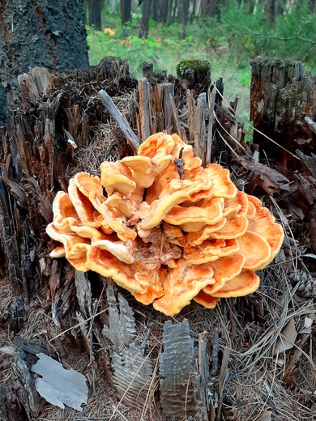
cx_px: 158
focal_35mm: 26
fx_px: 316
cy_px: 210
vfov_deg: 67.3
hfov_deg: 53.1
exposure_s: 1/30
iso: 200
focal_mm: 3.93
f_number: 1.7
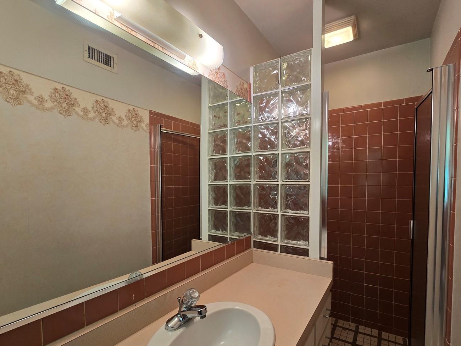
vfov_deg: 77.7
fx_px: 213
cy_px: 197
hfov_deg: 94.5
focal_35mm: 16
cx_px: 239
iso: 125
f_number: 2.2
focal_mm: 2.2
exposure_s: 1/60
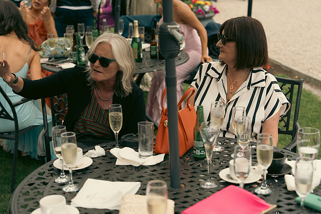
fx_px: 544
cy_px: 107
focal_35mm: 61
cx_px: 160
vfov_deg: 22.3
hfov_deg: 32.9
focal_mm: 61
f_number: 3.5
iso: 125
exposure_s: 1/320
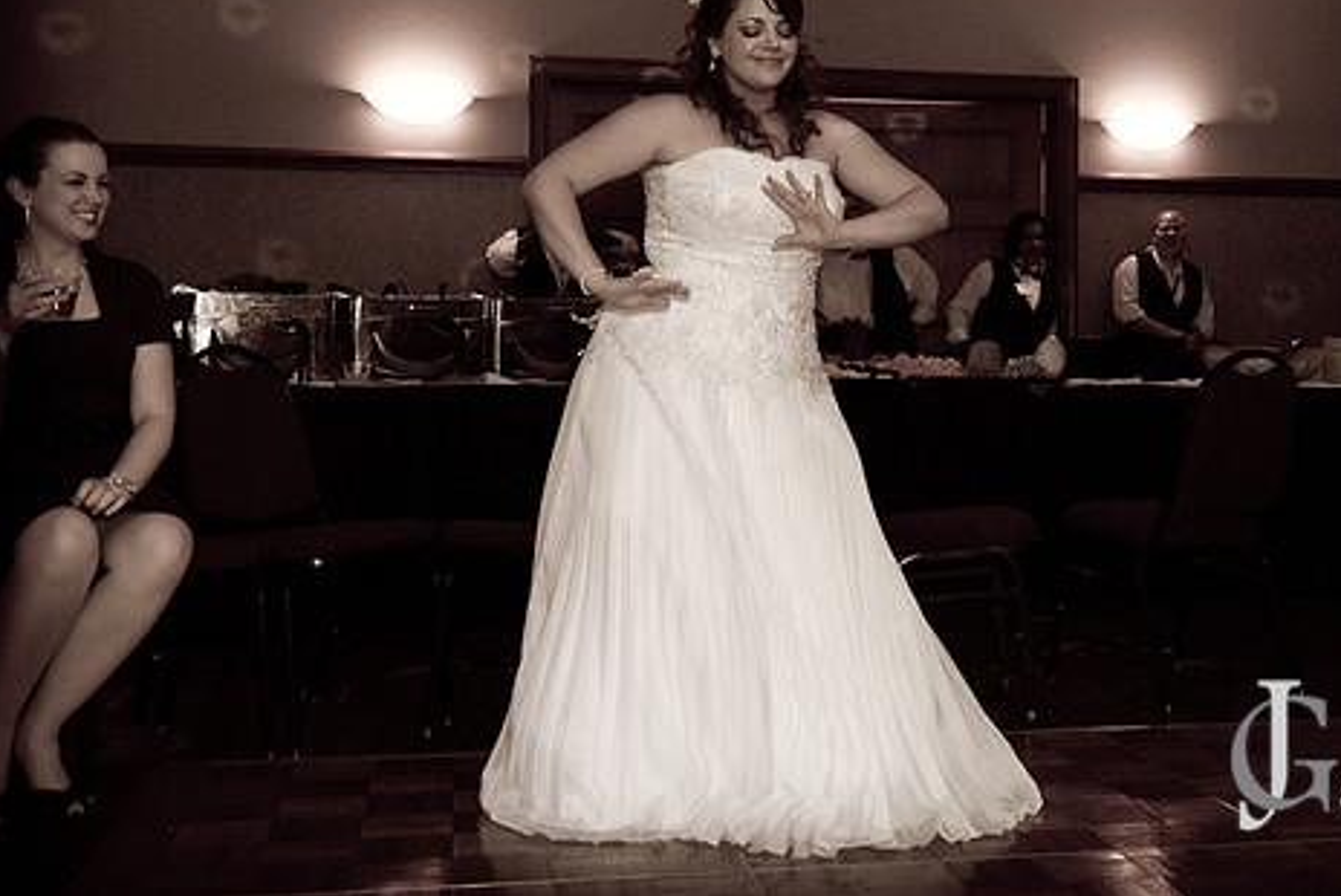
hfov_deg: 43.3
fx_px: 1677
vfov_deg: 29.8
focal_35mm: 45
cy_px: 338
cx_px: 829
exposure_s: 1/60
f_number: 2.8
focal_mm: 24
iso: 640
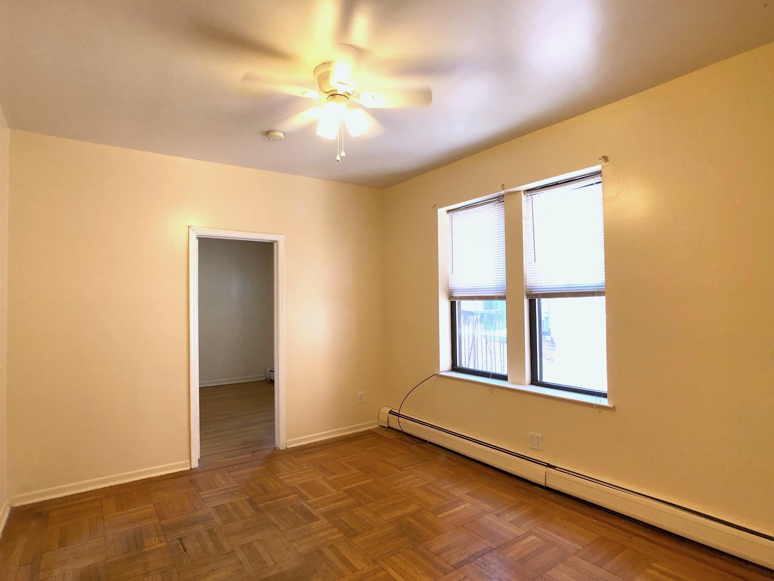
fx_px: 626
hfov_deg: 63.4
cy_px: 290
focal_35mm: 28
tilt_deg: +1.4
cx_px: 387
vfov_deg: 49.7
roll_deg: +1.7
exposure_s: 1/30
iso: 25
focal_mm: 4
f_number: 1.8
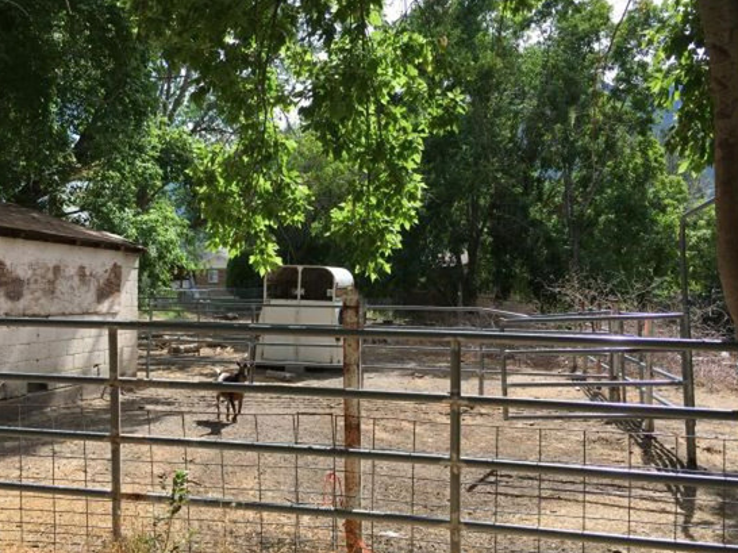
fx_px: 725
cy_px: 291
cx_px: 364
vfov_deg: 41.8
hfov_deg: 54.0
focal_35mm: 34
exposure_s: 1/582
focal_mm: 4.15
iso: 25
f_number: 2.2
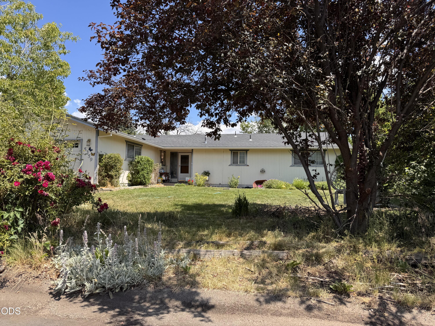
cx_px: 218
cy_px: 163
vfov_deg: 56.8
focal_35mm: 24
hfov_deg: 71.6
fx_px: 302
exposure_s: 1/1869
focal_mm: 6.76
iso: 80
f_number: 1.78
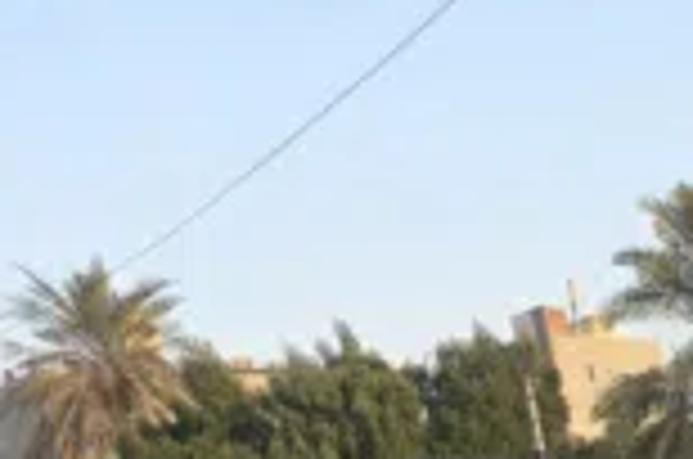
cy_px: 1064
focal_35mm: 83
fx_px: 1594
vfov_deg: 12.9
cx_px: 846
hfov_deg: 22.5
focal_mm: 6.3
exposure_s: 1/359
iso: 64
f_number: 1.7
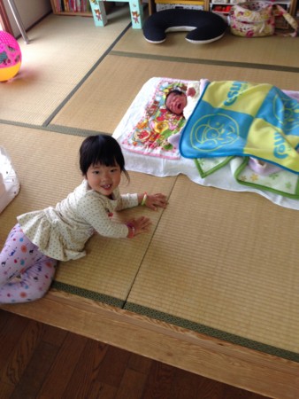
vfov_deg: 55.3
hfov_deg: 43.0
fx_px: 380
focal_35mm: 33
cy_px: 200
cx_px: 150
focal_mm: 4.12
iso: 80
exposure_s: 1/20
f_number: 2.4
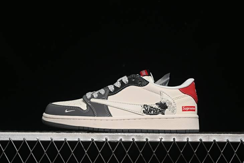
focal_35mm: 75
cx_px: 122
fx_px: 508
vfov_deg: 18.2
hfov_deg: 27.0
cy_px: 82
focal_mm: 50
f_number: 6.3
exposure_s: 1/60
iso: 160
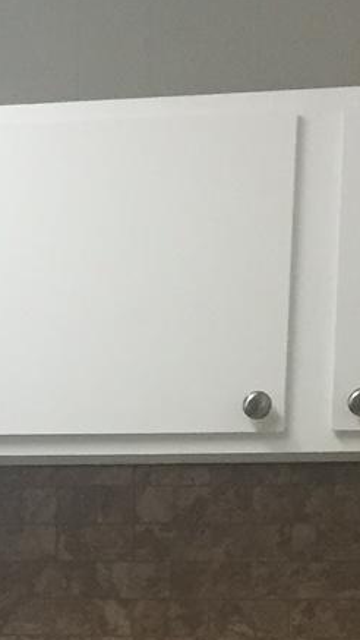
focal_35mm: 118
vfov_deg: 17.4
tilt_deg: -4.8
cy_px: 747
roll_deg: -0.9
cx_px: -331
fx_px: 2001
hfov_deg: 9.7
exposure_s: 1/30
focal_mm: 4.15
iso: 50
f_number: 2.2
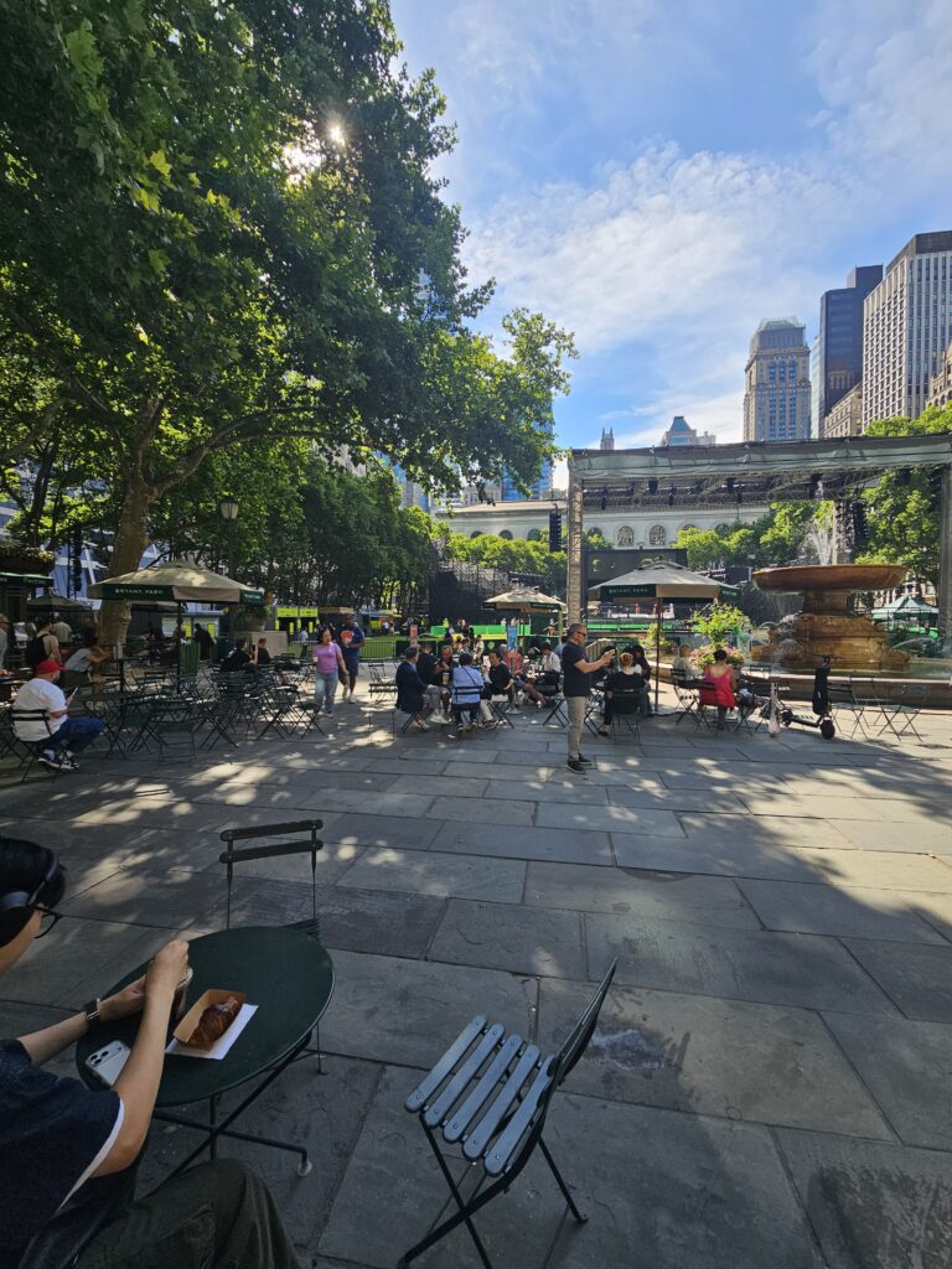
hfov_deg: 89.9
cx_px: 476
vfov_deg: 106.2
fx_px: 477
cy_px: 634
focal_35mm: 13
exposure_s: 1/1000
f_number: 2.2
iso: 50
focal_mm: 2.2
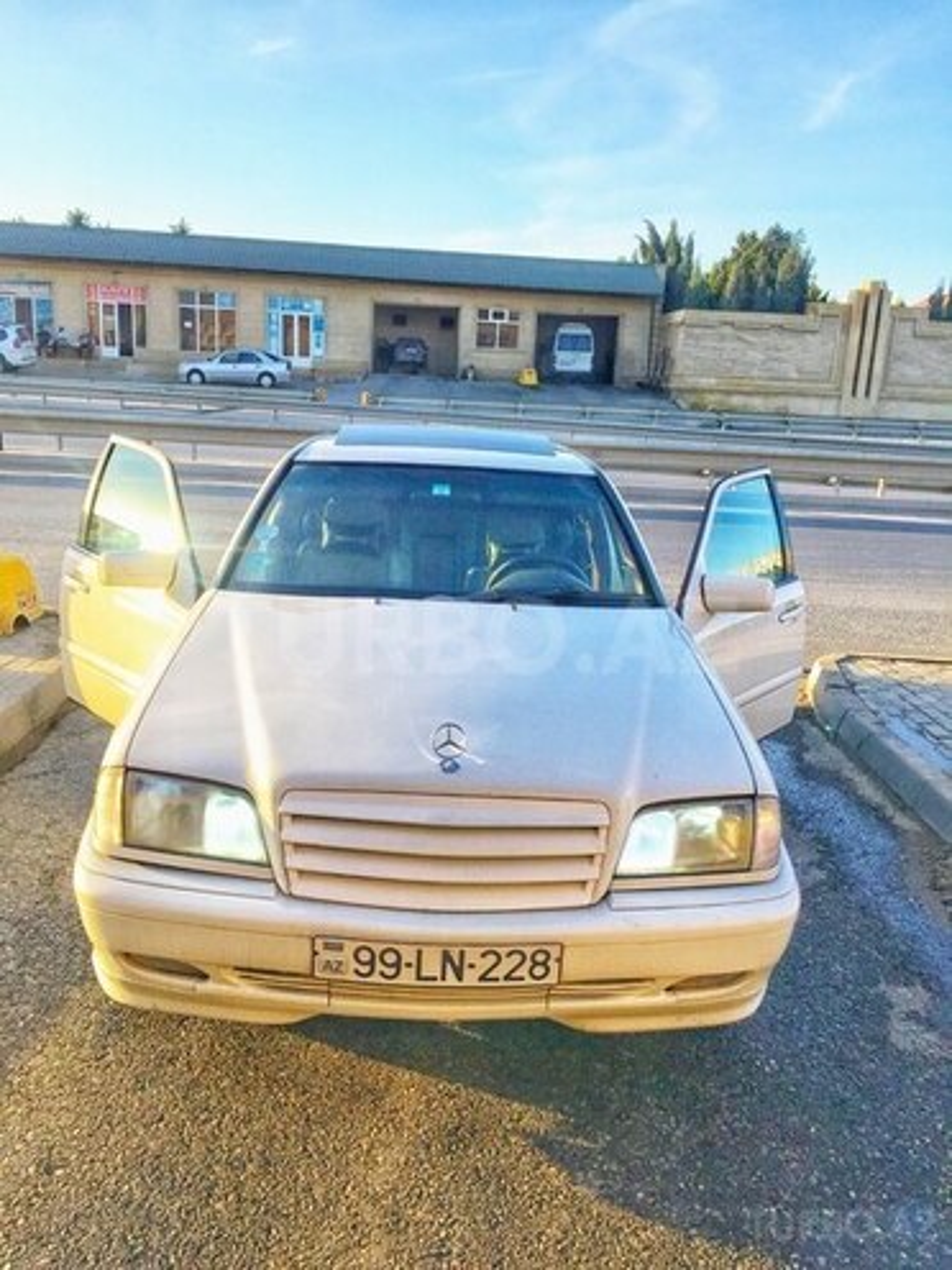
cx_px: 476
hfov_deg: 48.2
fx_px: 1063
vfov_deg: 61.7
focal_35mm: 29
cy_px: 635
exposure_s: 1/898
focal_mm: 4.15
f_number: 2.2
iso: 32
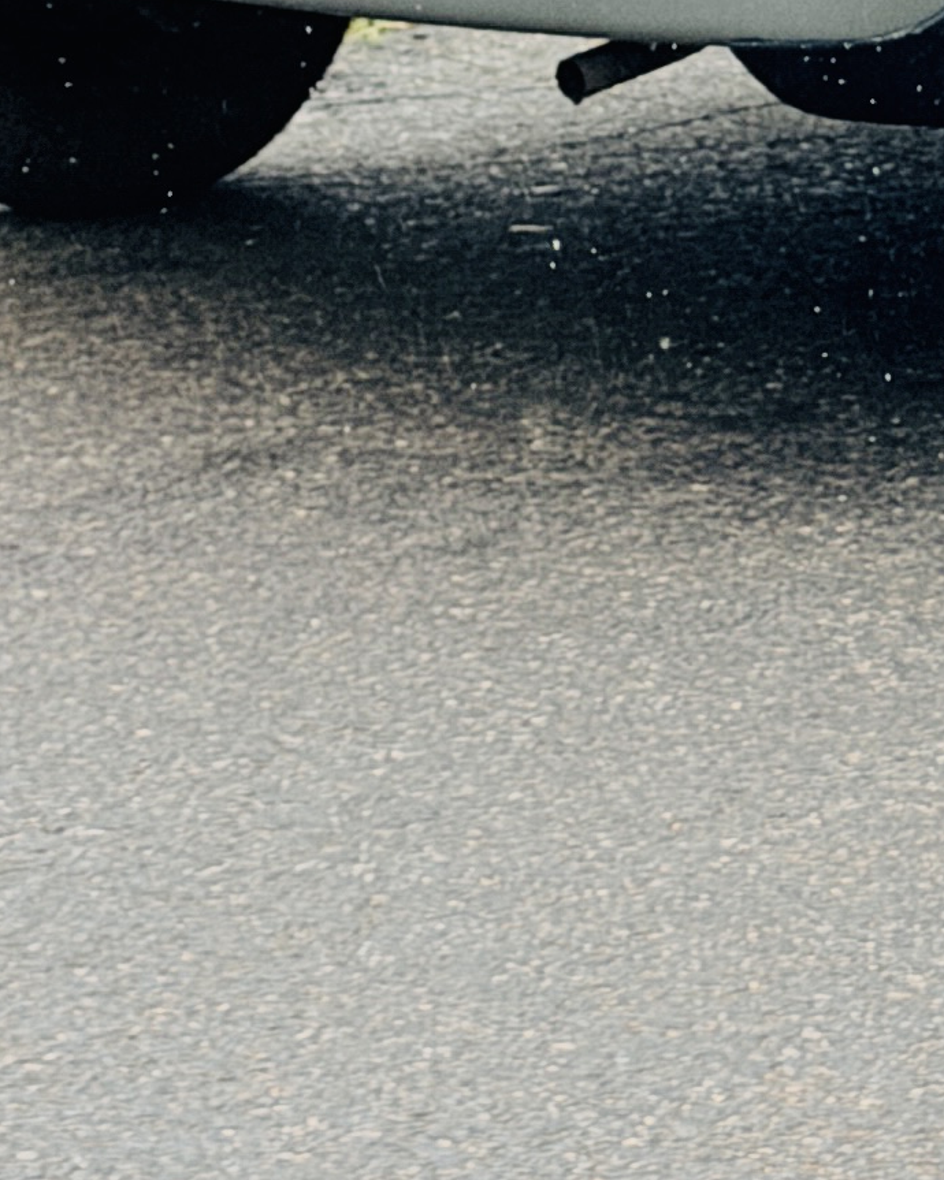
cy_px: -1019
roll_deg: -1.5
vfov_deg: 8.5
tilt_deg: -3.0
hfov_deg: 7.0
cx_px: 1431
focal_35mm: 219
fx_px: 7651
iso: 64
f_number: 1.78
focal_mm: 6.76
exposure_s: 1/1543
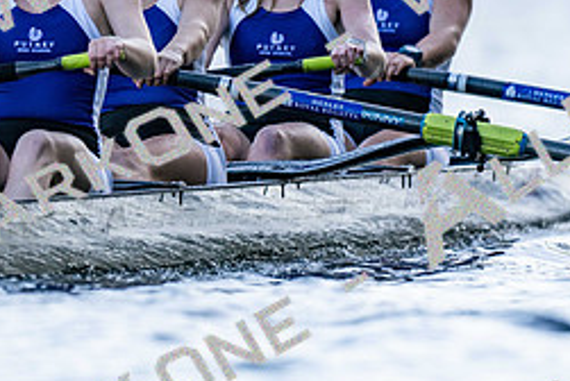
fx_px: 21939
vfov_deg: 1.0
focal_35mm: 1384
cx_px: 223
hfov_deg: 1.5
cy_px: 53
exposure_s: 1/2500
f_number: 4
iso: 500
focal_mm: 600
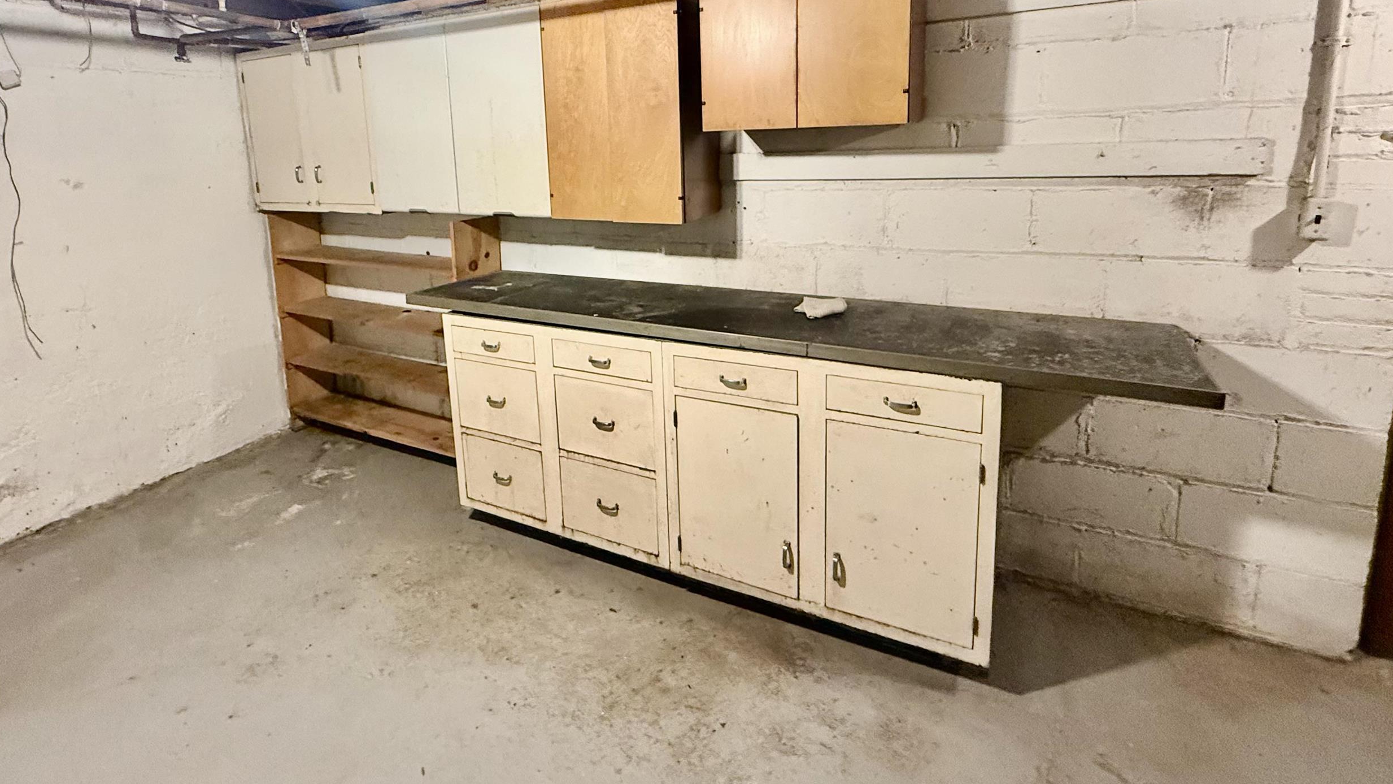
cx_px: 620
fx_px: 702
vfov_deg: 56.9
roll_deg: +1.4
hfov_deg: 89.2
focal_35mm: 19
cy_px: 251
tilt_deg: -8.7
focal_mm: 2.22
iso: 500
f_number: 2.2
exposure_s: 1/60
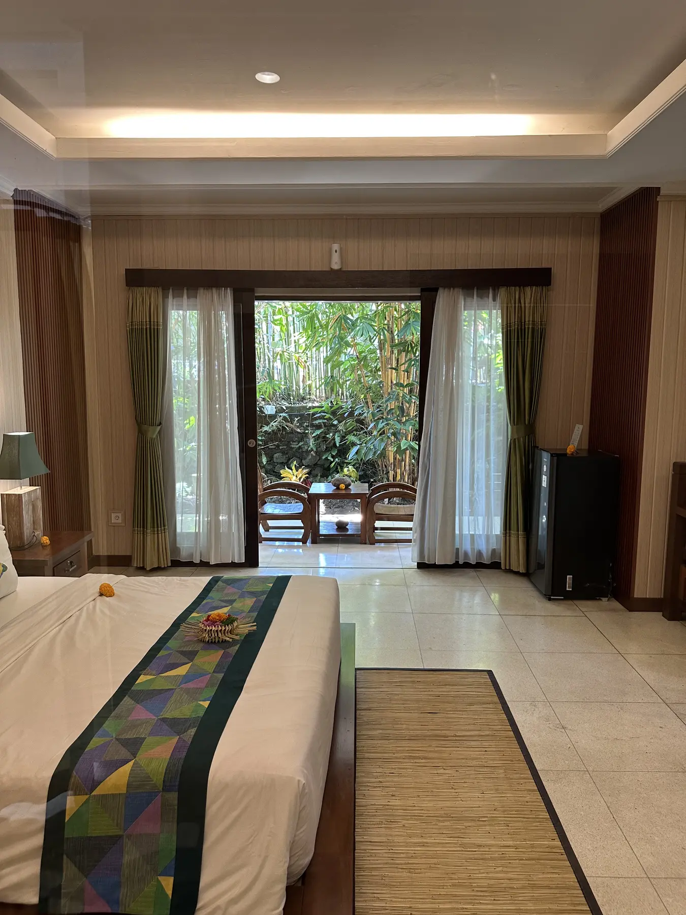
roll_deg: -0.7
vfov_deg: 71.6
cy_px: 458
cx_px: 343
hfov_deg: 56.8
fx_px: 634
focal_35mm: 24
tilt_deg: -6.5
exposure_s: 1/50
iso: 200
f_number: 1.78
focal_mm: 6.86
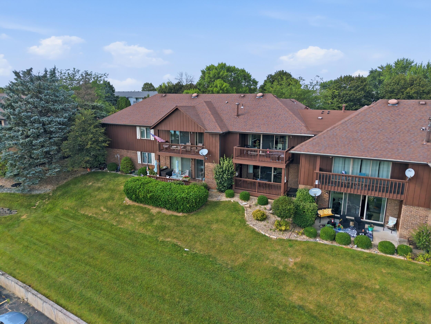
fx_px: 299
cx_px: 216
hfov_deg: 71.6
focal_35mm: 24
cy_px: 162
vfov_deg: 56.8
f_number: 1.8
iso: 100
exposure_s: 1/1000
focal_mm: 8.7
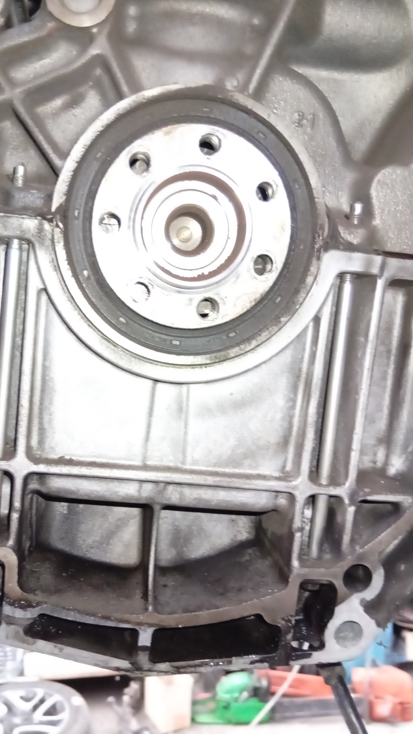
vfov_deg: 64.3
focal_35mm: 30
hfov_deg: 38.7
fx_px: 584
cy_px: 374
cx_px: 158
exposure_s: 1/20
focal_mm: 3.84
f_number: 1.8
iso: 840
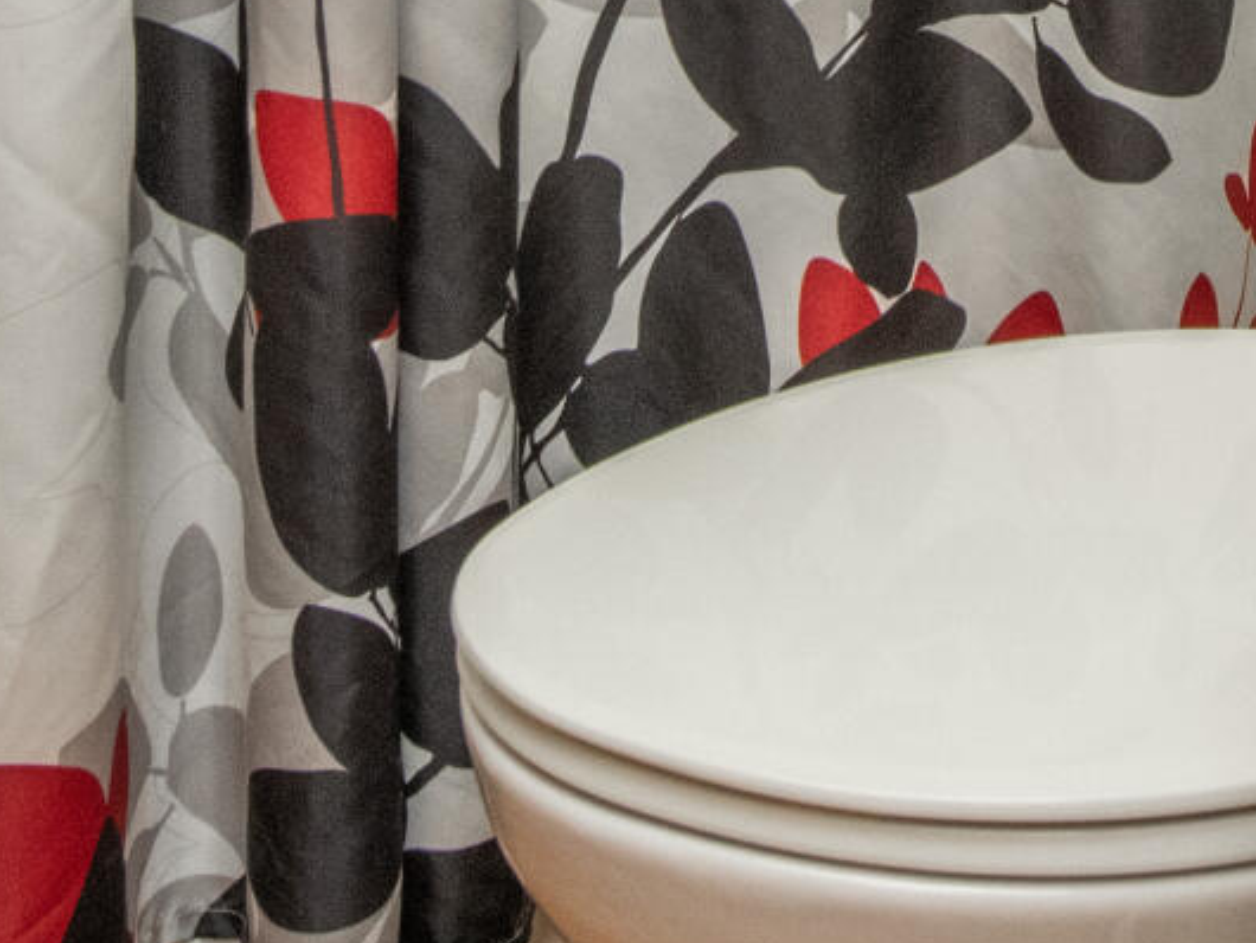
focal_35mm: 87
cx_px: 1057
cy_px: -1016
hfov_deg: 22.1
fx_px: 3158
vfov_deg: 14.0
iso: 640
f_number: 9
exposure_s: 1/250
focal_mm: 16
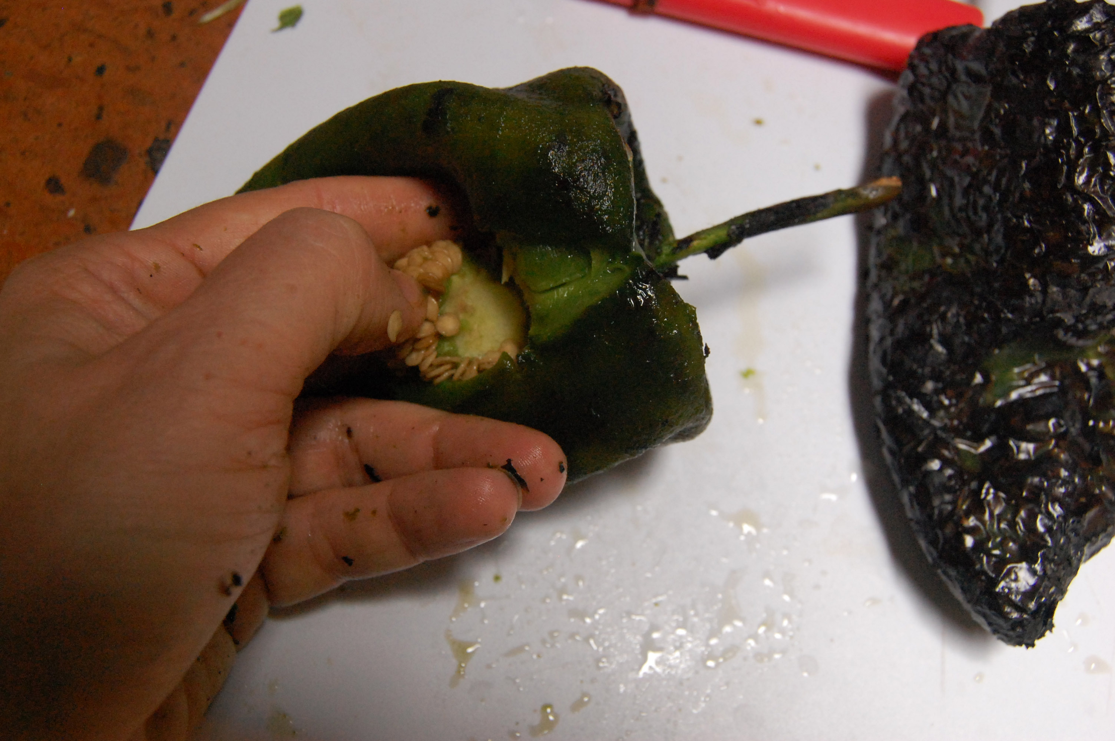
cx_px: 558
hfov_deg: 49.6
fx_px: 1207
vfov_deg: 34.1
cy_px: 370
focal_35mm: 39
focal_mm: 26
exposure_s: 1/125
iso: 1600
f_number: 5.6
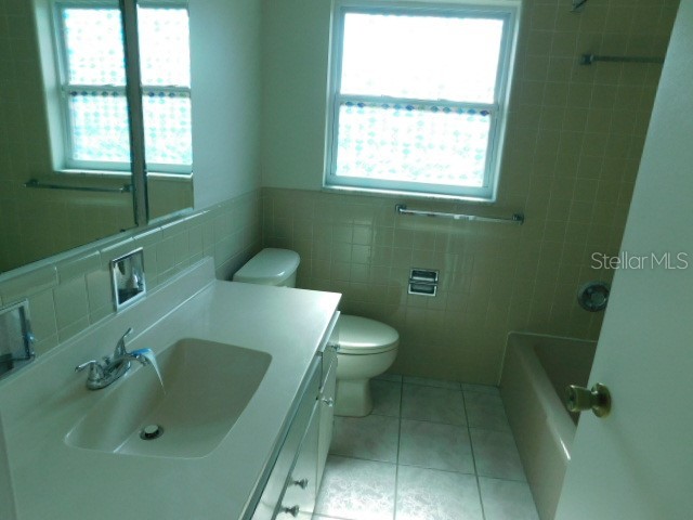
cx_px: 346
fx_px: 460
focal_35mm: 23
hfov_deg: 73.9
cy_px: 260
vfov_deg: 58.9
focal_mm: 4
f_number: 3
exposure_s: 1/160
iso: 125
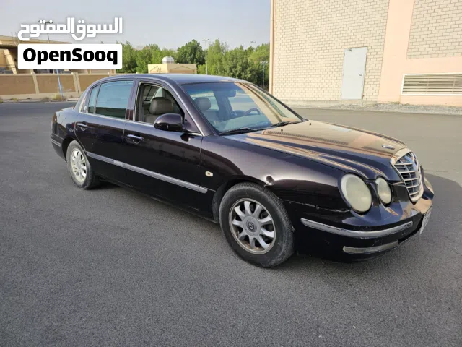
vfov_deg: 58.9
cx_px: 231
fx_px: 307
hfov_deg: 73.9
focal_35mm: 23
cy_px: 174
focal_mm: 6.3
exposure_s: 1/417
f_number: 1.7
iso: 10
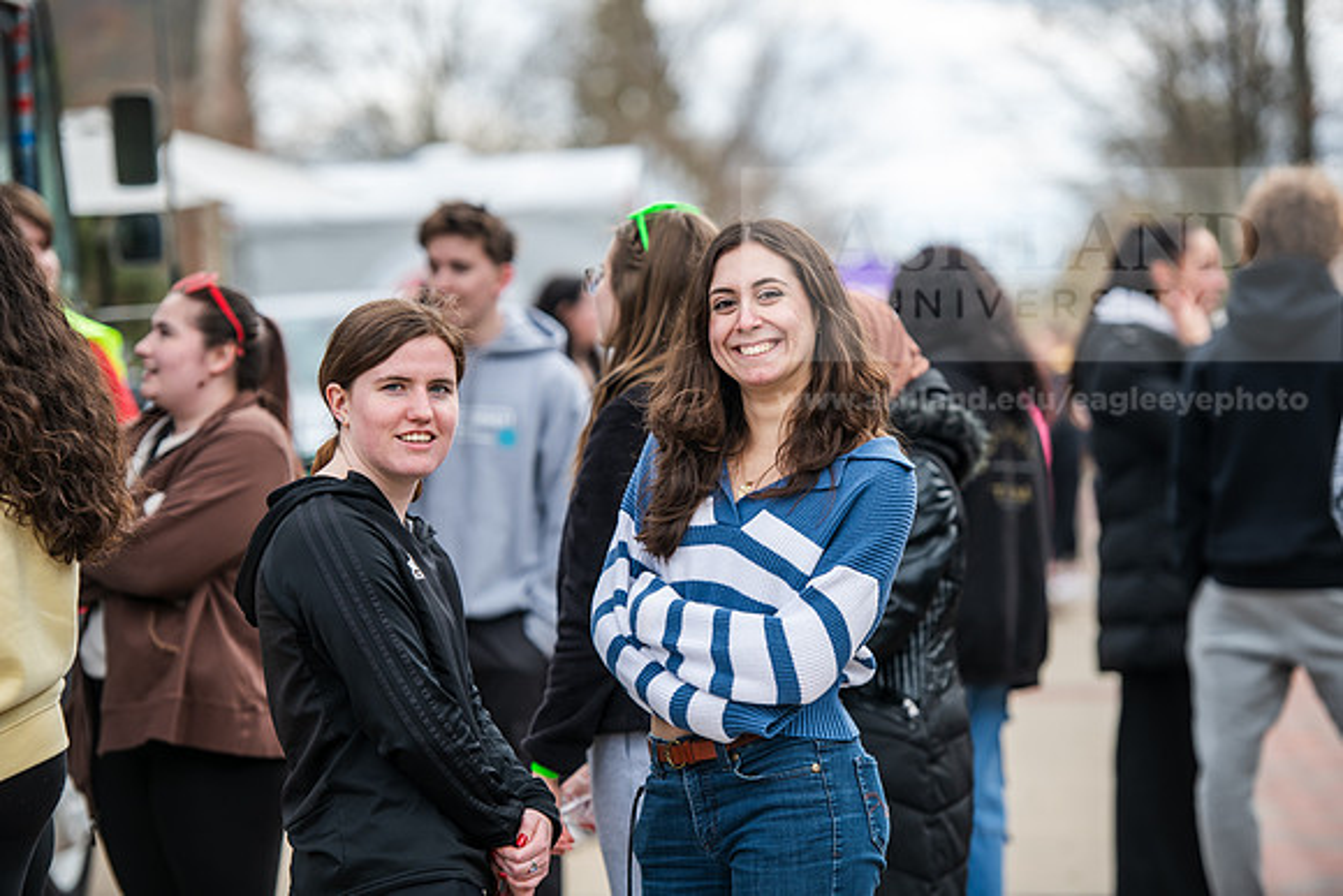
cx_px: 672
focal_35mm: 135
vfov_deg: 10.2
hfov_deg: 15.2
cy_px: 448
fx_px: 5037
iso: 200
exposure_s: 1/640
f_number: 3.2
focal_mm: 135
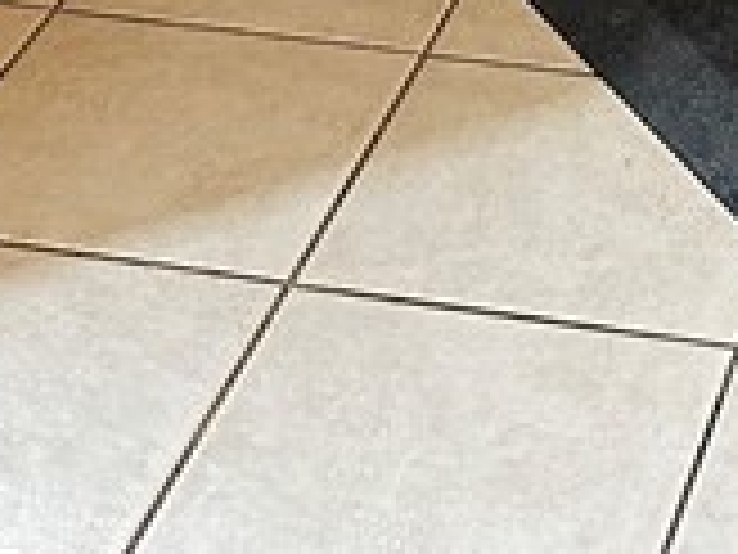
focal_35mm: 150
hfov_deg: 13.2
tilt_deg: -8.1
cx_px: 364
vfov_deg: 8.4
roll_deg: +3.1
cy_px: -1103
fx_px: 3198
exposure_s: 1/60
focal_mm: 6.86
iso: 320
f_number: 1.78
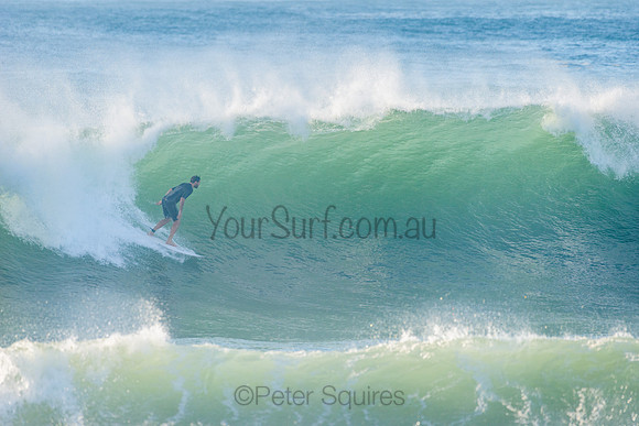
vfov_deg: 2.8
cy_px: 213
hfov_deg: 4.1
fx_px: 8877
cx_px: 320
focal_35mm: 500
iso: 400
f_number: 5.6
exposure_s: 1/1600
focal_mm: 500
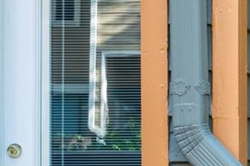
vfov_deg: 9.1
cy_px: 101
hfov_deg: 12.3
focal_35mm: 150
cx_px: 473
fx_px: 1041
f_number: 22
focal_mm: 24
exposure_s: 1.6
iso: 100
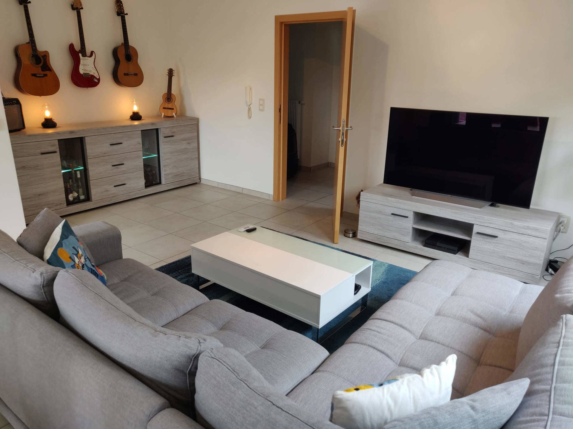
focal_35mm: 25
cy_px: 214
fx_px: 414
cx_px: 286
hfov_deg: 69.4
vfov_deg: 54.9
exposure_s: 1/50
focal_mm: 4.25
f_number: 1.7
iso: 160
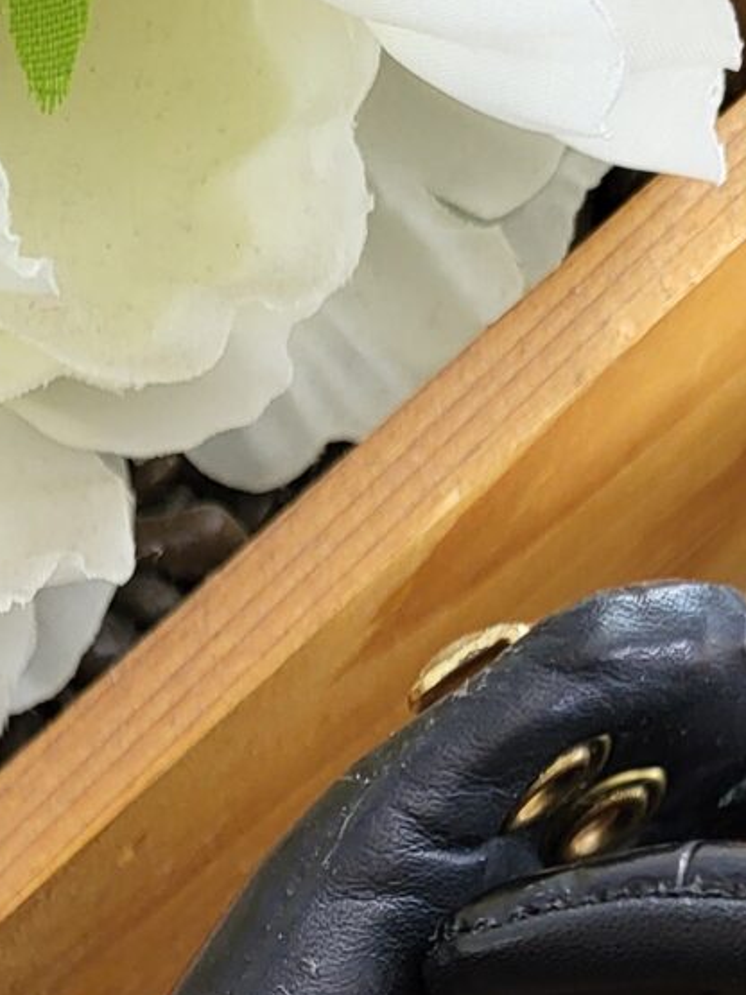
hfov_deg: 15.3
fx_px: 2760
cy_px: 1707
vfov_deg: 17.3
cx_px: 115
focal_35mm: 96
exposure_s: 1/60
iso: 250
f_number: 1.8
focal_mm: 5.4
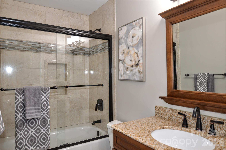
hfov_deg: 73.8
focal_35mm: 24
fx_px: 151
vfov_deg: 53.0
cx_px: 113
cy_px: 75
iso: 400
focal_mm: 16
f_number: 3.2
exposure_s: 1/60
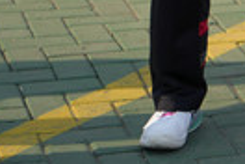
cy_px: -219
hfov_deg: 6.8
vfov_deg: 4.6
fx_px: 1987
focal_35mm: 292
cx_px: 509
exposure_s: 1/400
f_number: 4.5
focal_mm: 60
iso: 100
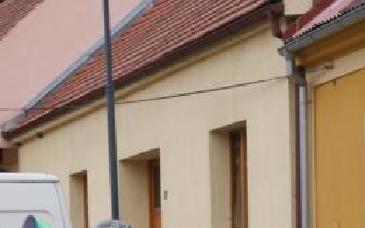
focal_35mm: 159
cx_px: 45
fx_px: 1580
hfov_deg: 13.1
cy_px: 310
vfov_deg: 8.1
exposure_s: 1/80
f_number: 11
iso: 100
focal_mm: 30
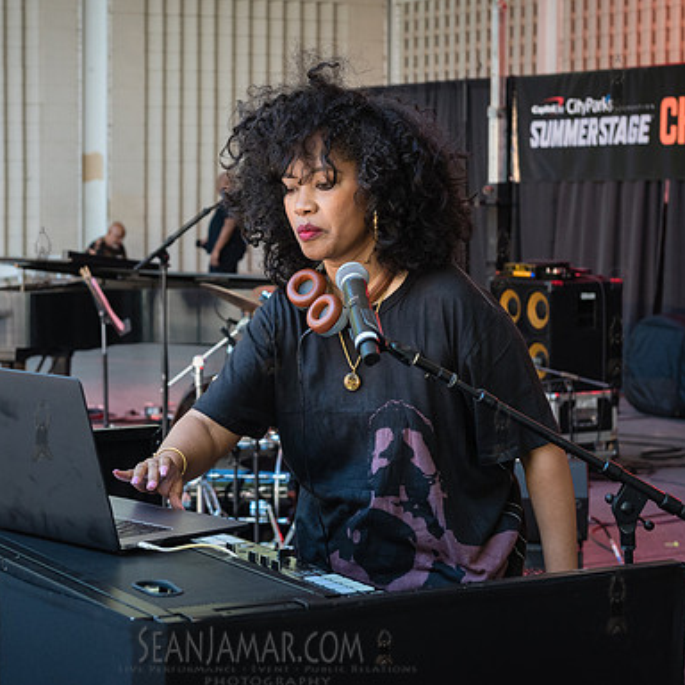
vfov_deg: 20.2
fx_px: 1925
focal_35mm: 86
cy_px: 276
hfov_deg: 20.1
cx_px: 244
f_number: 4.5
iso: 1000
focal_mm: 55
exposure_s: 1/200
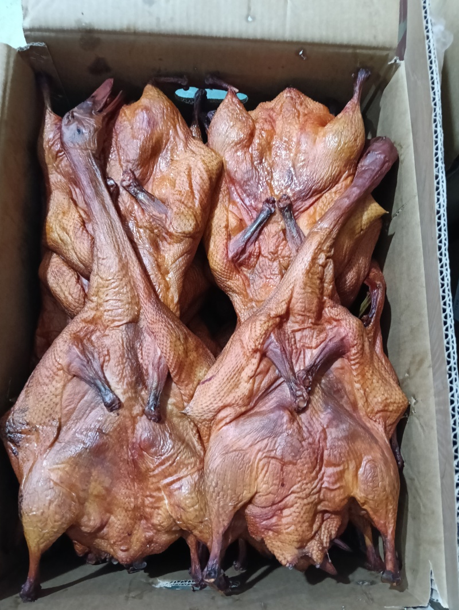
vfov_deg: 65.3
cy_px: 305
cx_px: 230
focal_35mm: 27
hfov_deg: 51.5
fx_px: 476
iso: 1250
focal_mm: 3.98
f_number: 1.8
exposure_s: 1/20
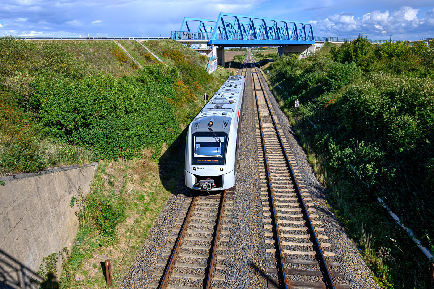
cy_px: 144
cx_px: 217
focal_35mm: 24
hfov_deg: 73.7
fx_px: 289
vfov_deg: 53.1
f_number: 8
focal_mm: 16
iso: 200
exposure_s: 1/1000
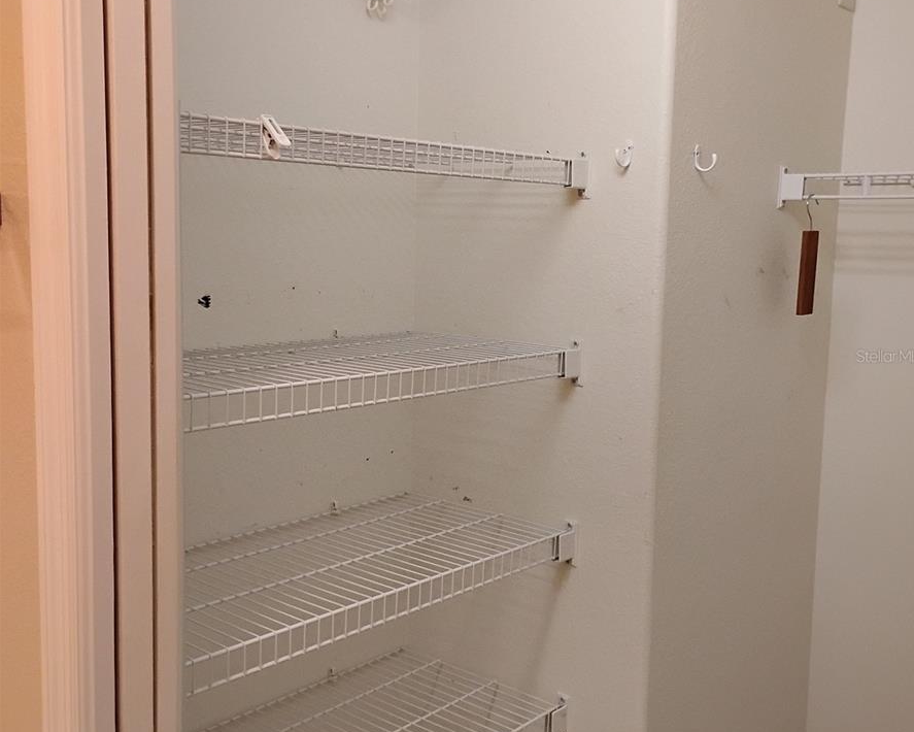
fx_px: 1001
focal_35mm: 37
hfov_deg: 49.1
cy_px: 356
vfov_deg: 40.1
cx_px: 464
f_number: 1.8
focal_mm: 4.26
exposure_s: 1/60
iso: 1891
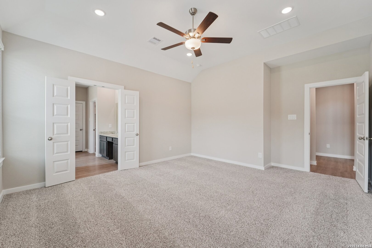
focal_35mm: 14
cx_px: 186
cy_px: 124
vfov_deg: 81.2
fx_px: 145
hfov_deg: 104.3
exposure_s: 1/50
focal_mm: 14
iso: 500
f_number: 8
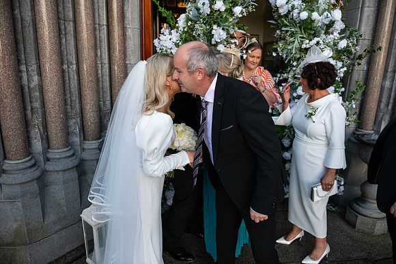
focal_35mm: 24
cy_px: 132
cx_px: 198
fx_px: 264
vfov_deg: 53.2
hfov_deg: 73.7
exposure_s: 1/1000
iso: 500
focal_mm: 24
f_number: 3.5
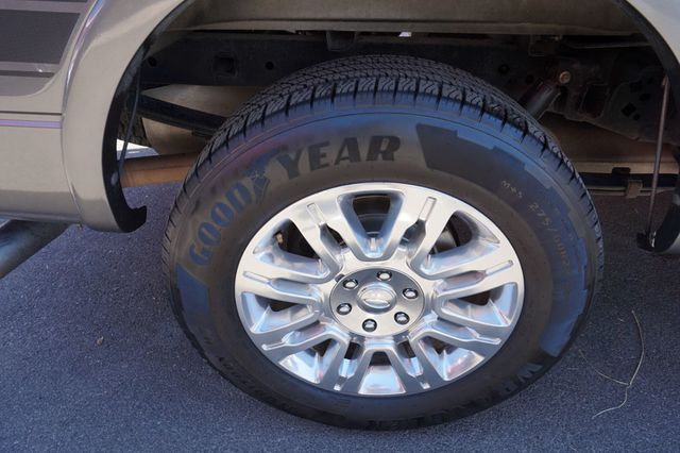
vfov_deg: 53.1
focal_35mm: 24
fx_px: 453
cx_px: 340
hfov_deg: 73.8
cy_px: 226
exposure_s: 1/80
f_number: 5.6
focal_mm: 16
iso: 100
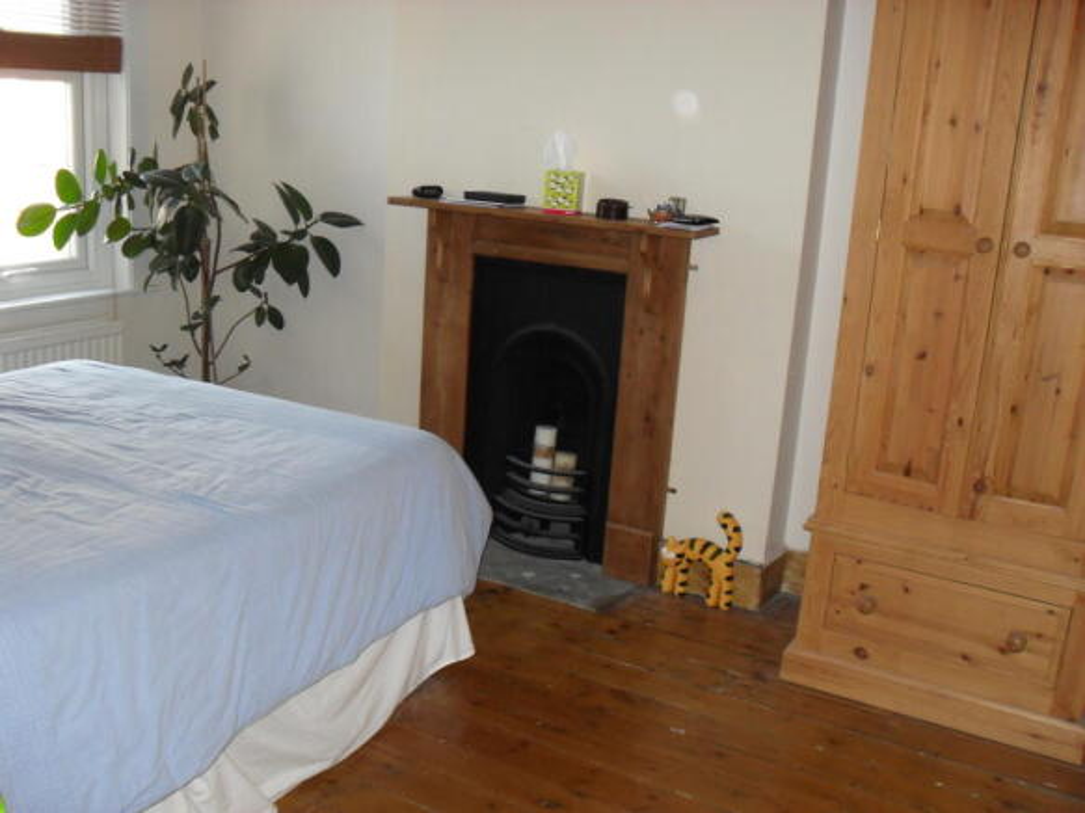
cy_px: 406
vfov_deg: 40.7
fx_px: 1097
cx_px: 542
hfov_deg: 52.6
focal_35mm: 35
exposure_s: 1/45
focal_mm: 6.2
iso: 200
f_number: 2.8
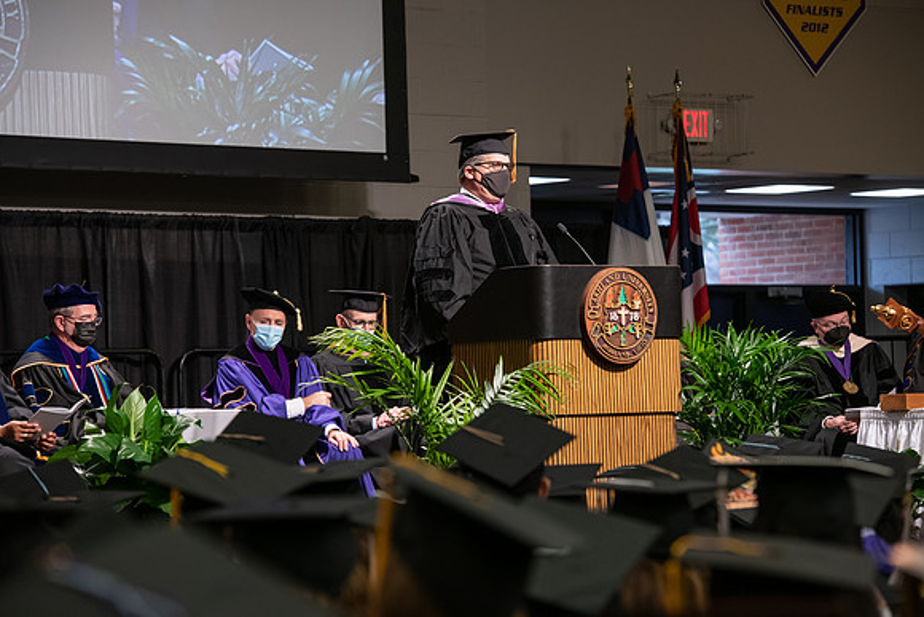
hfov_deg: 15.2
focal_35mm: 135
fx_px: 3466
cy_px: 308
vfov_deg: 10.2
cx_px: 462
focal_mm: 135
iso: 1600
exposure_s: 1/200
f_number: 5
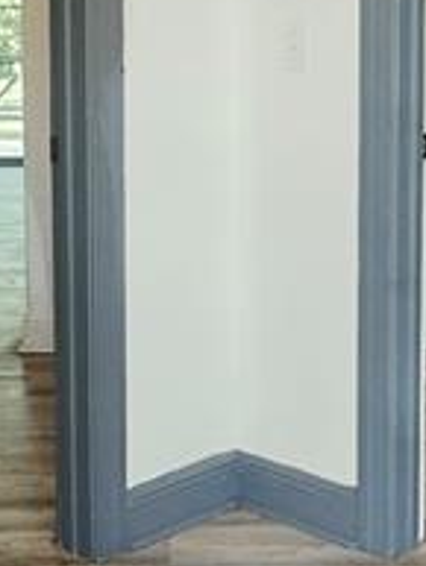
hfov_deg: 21.3
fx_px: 1131
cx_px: 250
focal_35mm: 69
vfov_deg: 27.8
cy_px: 144
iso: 80
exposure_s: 1/120
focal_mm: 2.2
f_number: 2.2
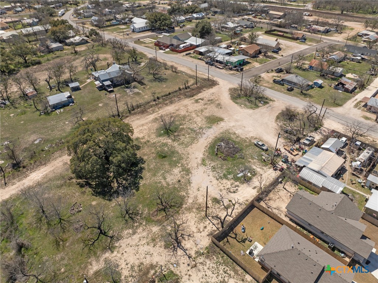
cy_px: 142
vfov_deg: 56.7
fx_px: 262
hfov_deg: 71.6
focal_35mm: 24
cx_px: 189
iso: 100
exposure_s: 1/80
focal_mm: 12.29
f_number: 2.8
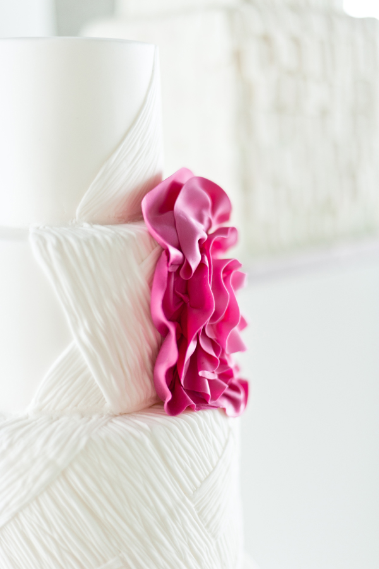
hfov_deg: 27.0
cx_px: 190
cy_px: 284
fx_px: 791
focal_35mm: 50
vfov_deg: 39.6
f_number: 1.4
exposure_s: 1/400
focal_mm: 50
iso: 200
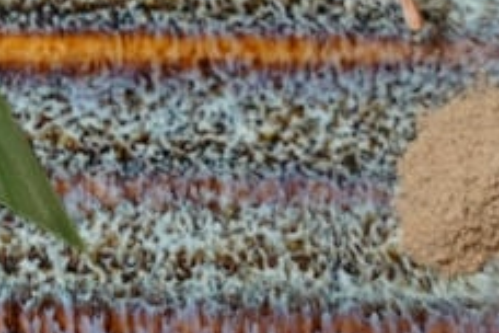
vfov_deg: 5.5
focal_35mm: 247
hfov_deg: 8.2
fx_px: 3423
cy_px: -210
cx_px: -112
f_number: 4
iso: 250
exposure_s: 1/60
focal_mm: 47
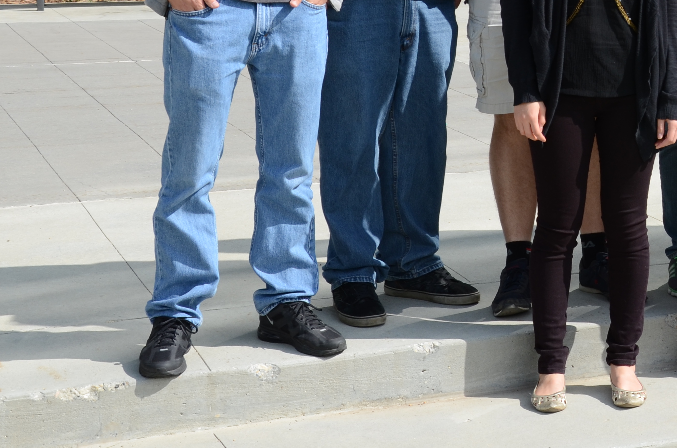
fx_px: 1895
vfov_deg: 13.4
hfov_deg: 19.3
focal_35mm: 101
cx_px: 778
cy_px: 32
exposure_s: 1/320
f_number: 9
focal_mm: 28
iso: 160
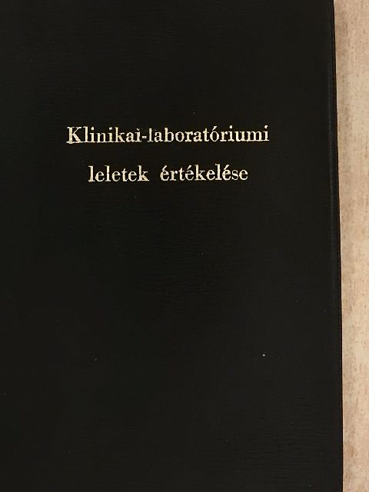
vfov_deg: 32.2
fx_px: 853
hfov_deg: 24.4
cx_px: 184
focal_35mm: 60
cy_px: 246
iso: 1600
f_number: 4.2
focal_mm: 10.7
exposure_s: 1/80
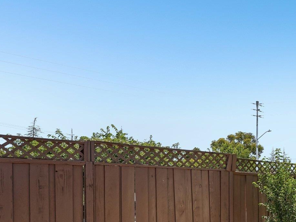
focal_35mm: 30
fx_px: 256
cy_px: 189
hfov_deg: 46.0
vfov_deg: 43.7
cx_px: 320
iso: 640
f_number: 8
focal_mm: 14
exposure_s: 1/1250
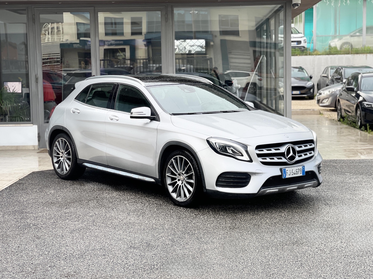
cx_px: 186
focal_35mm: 64
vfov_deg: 22.9
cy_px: 140
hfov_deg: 30.3
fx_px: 690
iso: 40
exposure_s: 1/121
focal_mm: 7.5
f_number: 2.2
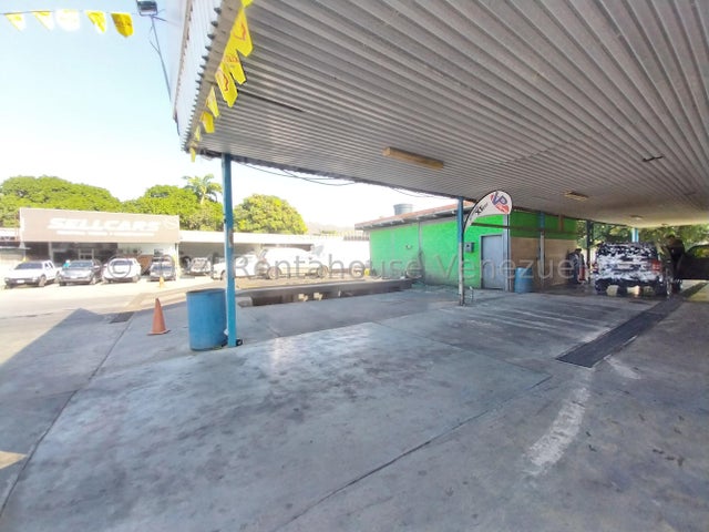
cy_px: 266
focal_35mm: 13
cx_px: 354
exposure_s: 1/100
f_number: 2.2
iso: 100
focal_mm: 1.3
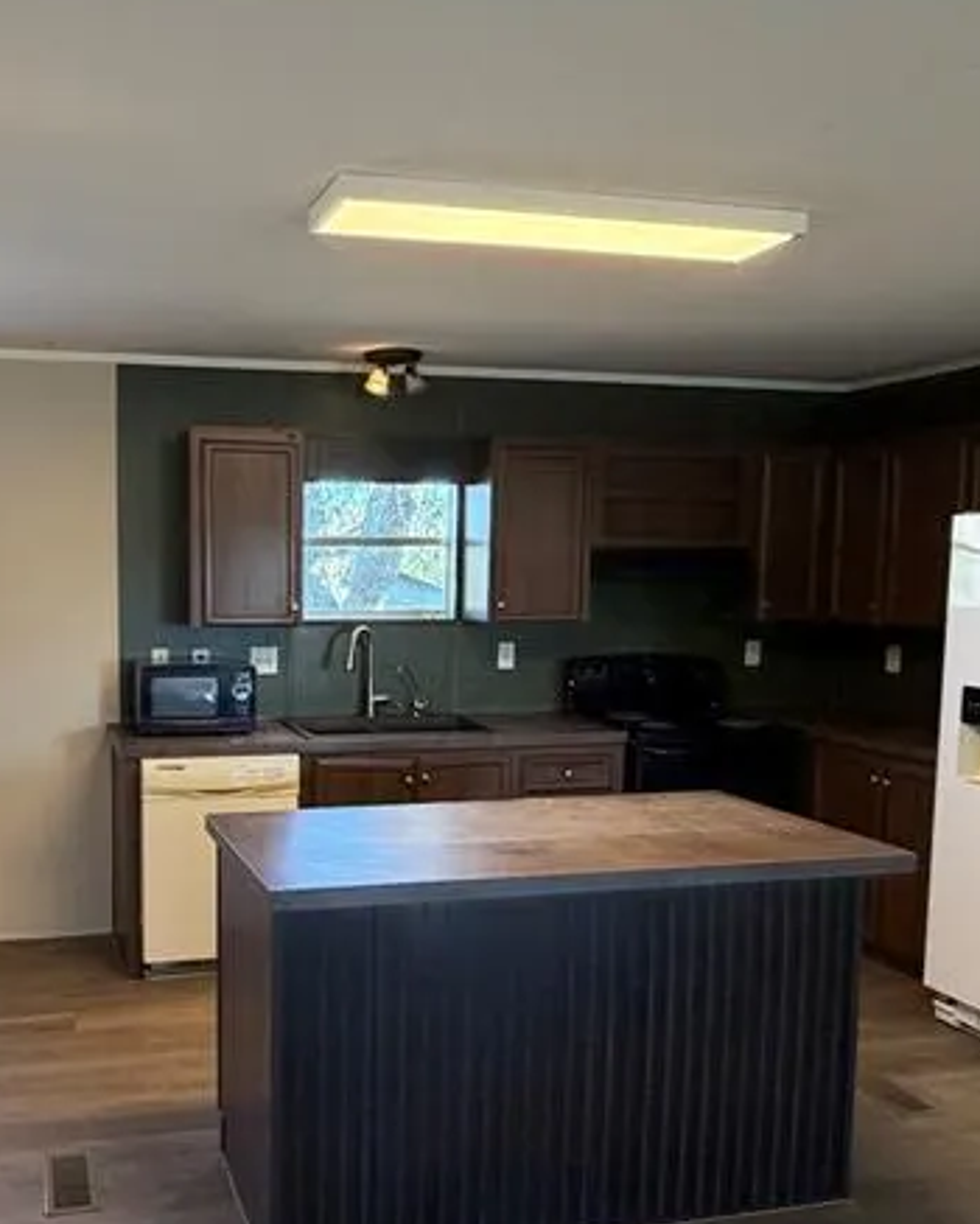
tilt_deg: -5.8
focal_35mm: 32
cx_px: 263
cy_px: 678
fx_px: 1159
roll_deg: -0.2
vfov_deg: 55.5
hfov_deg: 44.5
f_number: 2.2
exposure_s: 1/60
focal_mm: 2.22
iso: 200
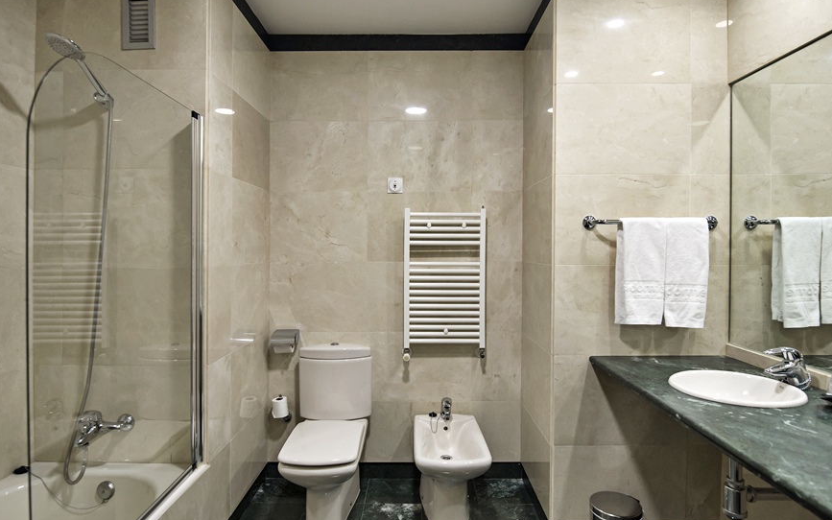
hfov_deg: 91.1
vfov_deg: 65.0
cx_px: 411
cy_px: 267
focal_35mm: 18
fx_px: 408
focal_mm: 17
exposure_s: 1/100
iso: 800
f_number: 3.5
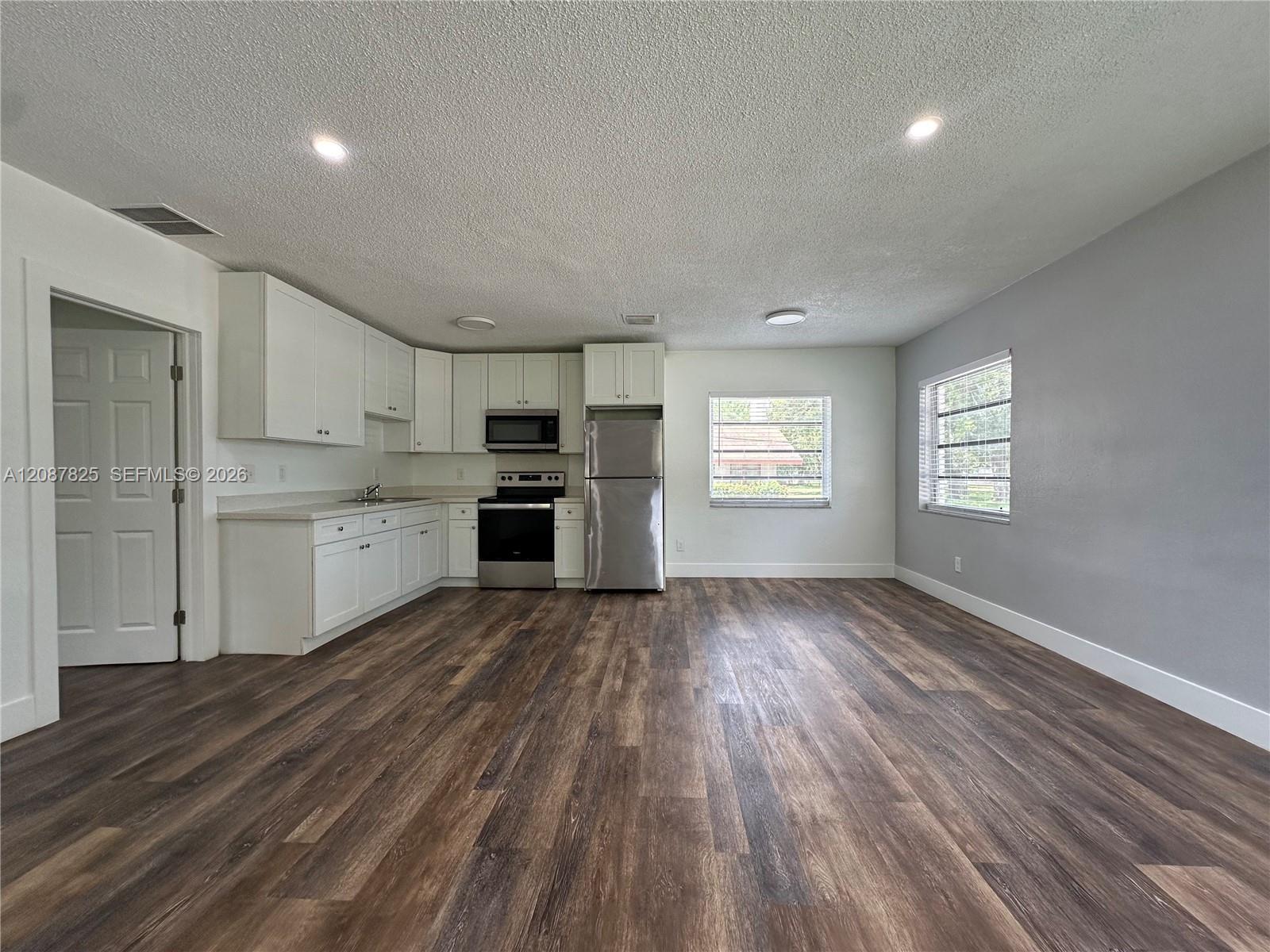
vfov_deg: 85.7
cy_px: 476
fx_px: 514
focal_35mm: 14
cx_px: 635
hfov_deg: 102.1
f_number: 2.2
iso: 125
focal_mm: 2.22
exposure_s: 1/120
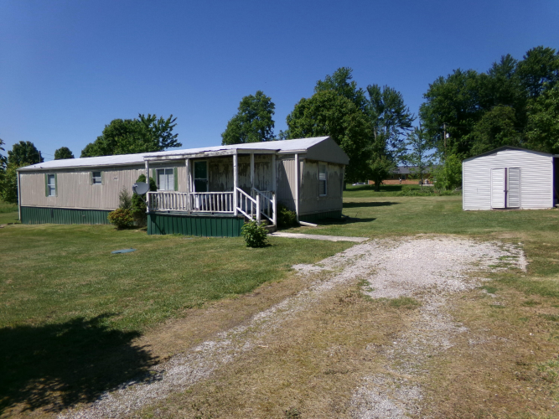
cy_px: 210
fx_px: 387
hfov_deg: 71.6
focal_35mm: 24
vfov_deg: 56.8
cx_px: 280
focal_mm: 4.3
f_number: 3.7
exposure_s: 1/1000
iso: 100
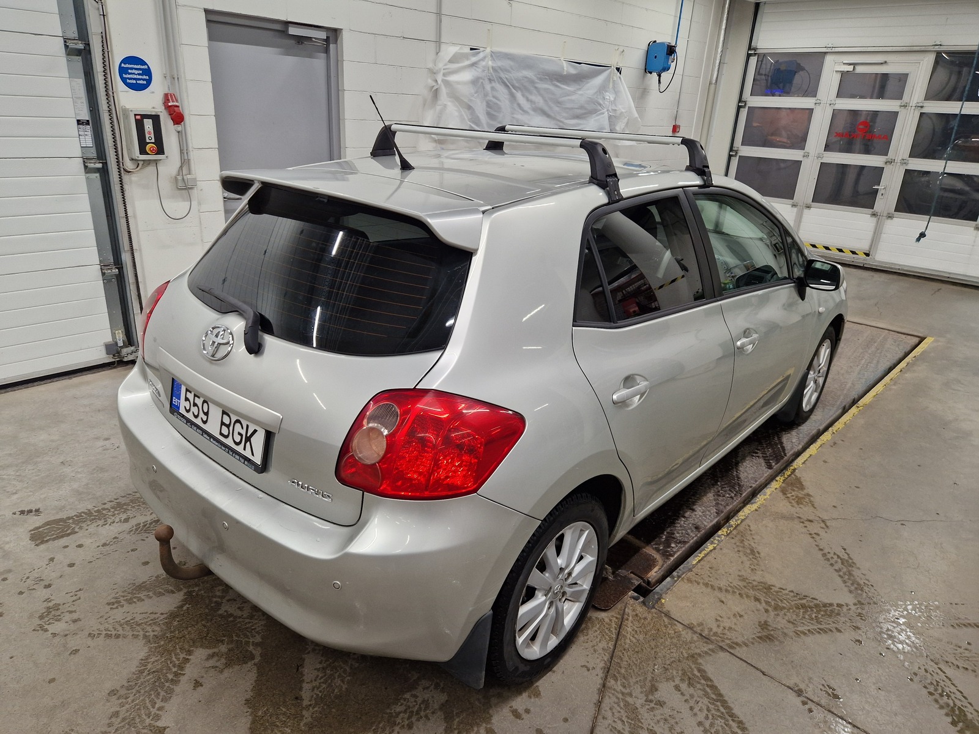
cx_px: 490
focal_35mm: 23
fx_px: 650
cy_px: 367
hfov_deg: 73.9
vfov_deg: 58.9
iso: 160
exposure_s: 1/180
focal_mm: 5.4
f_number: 1.8
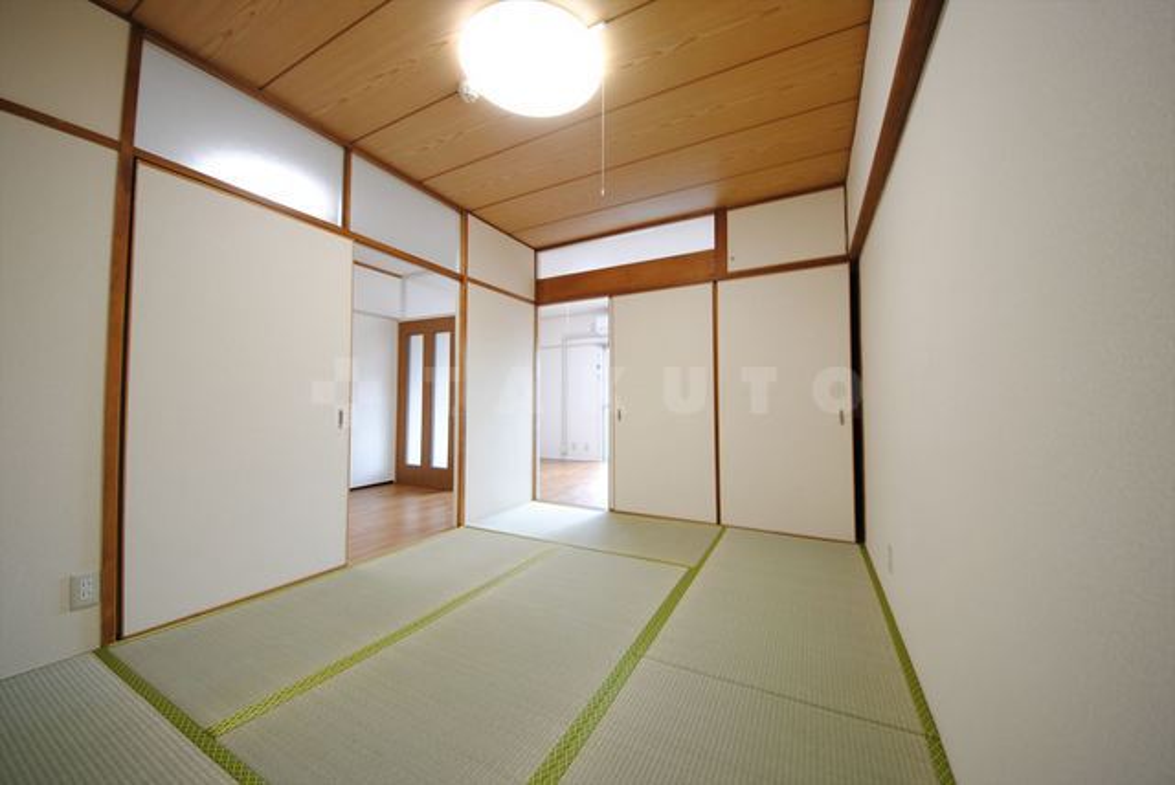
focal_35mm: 12
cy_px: 392
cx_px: 588
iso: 100
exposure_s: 1/8
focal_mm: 8
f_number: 4.5
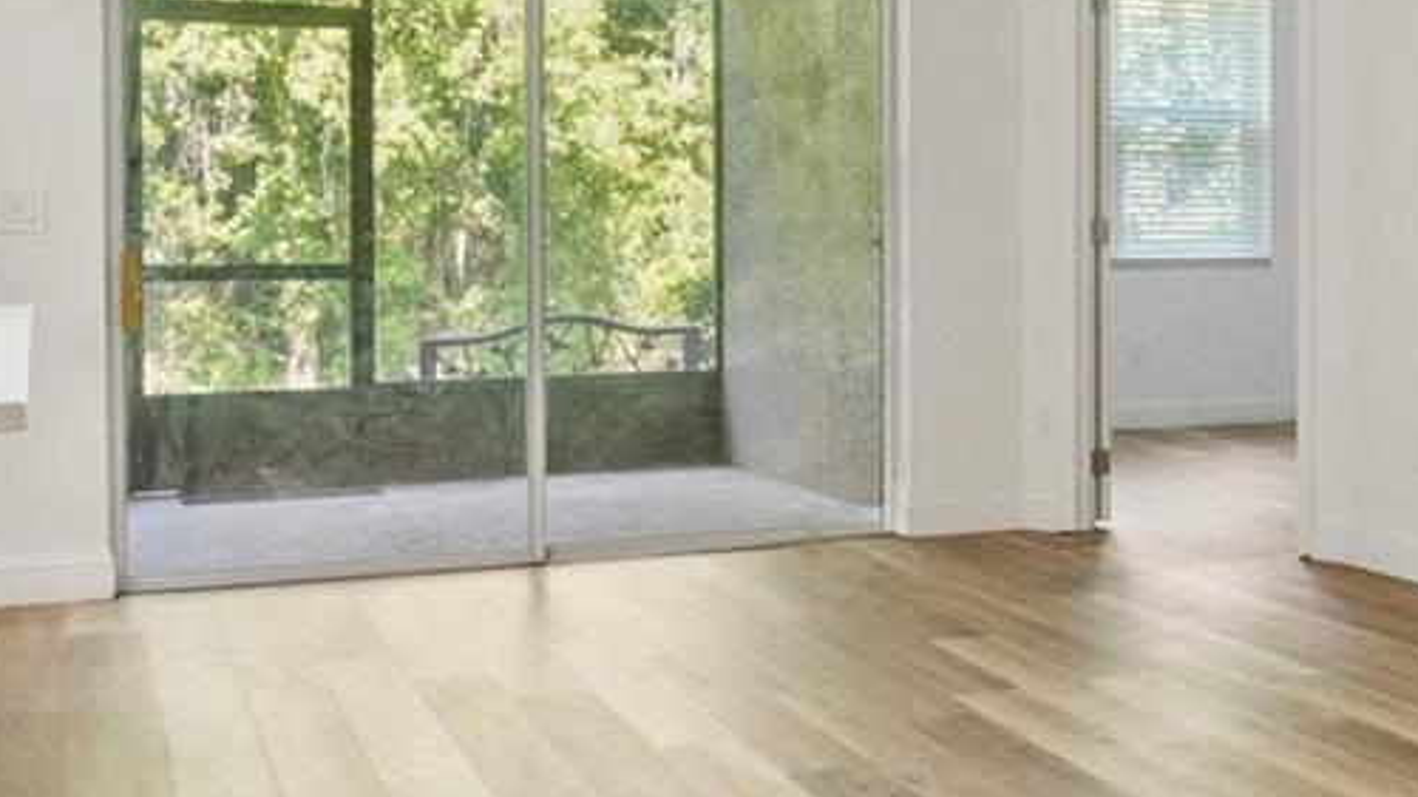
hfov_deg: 35.0
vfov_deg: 20.9
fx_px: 2143
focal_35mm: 57
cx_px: 1208
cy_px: 230
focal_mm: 17
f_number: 9
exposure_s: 1/30
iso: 3200
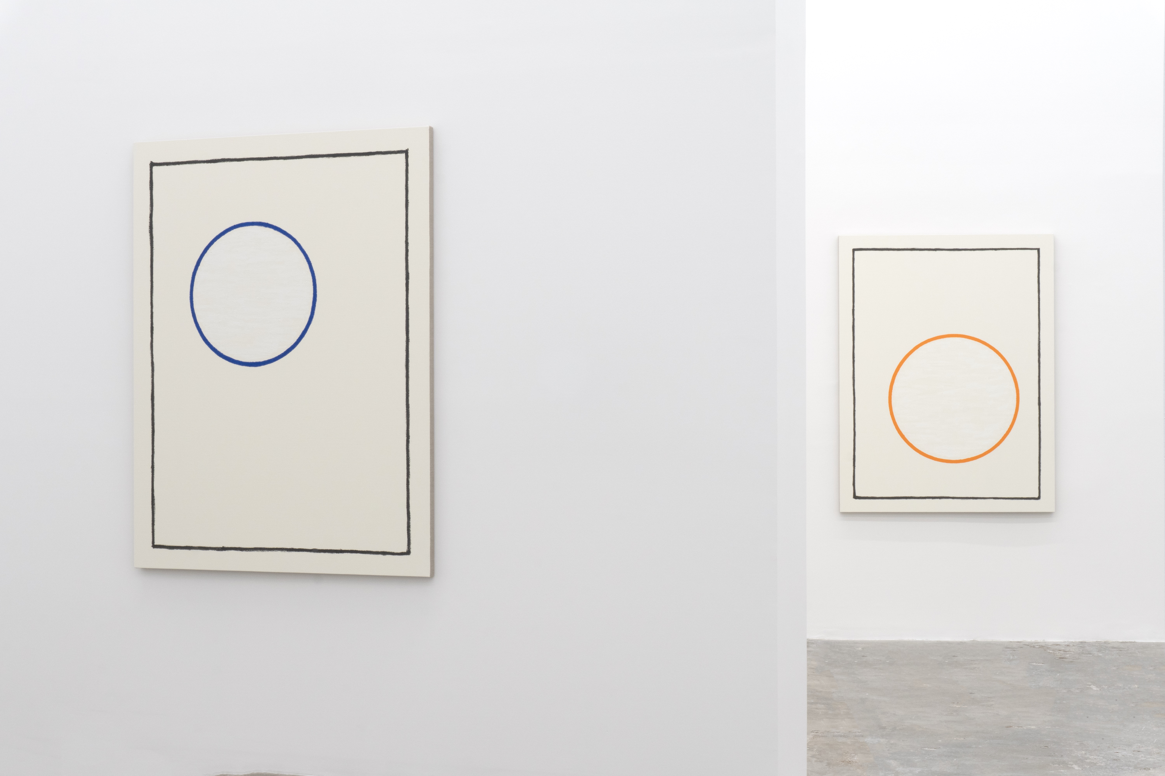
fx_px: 2039
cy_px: 388
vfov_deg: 21.6
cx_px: 582
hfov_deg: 31.9
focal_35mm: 63
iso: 320
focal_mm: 42
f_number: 20
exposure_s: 1/3
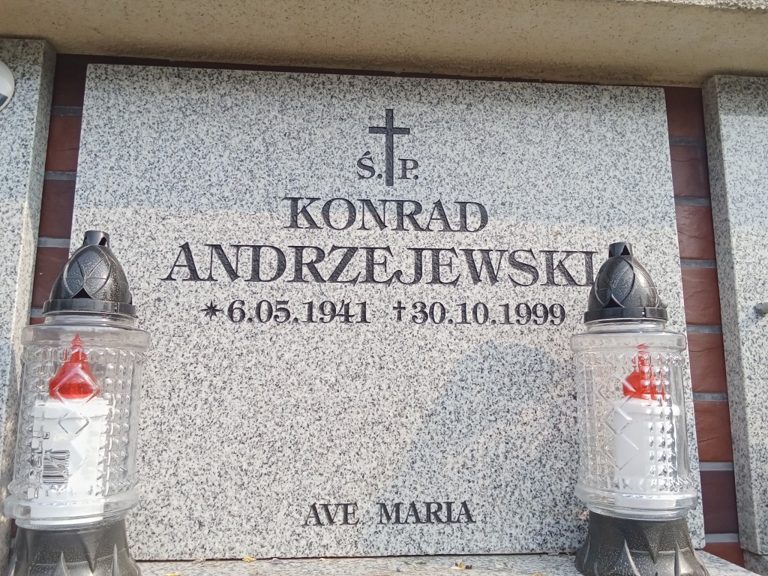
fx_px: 599
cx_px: 384
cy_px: 288
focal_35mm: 27
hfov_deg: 65.3
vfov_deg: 51.4
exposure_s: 1/1420
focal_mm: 2.79
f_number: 2
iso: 200
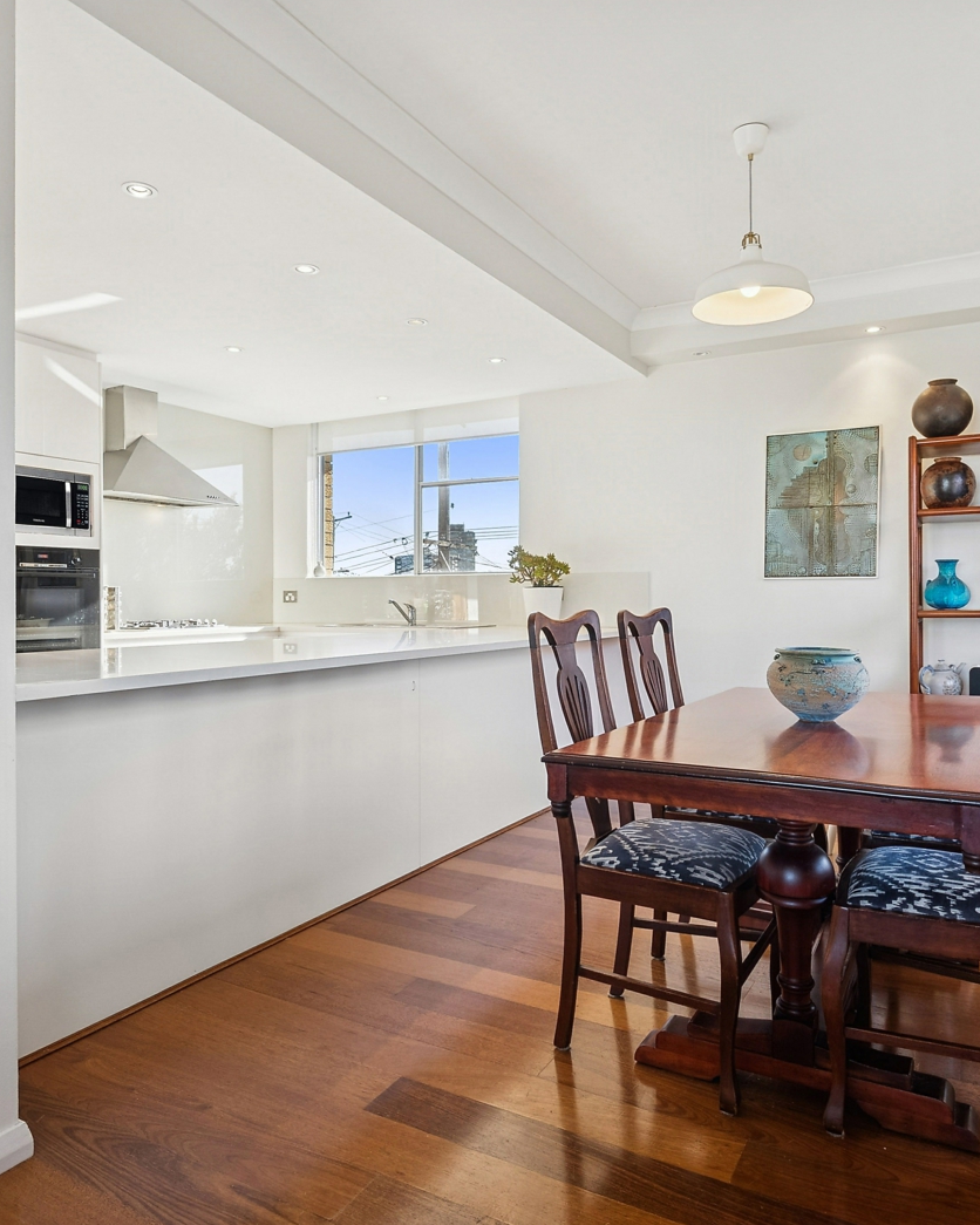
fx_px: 834
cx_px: 496
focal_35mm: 23
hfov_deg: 60.9
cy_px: 613
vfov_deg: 72.6
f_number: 10
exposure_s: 1/50
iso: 100
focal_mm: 16
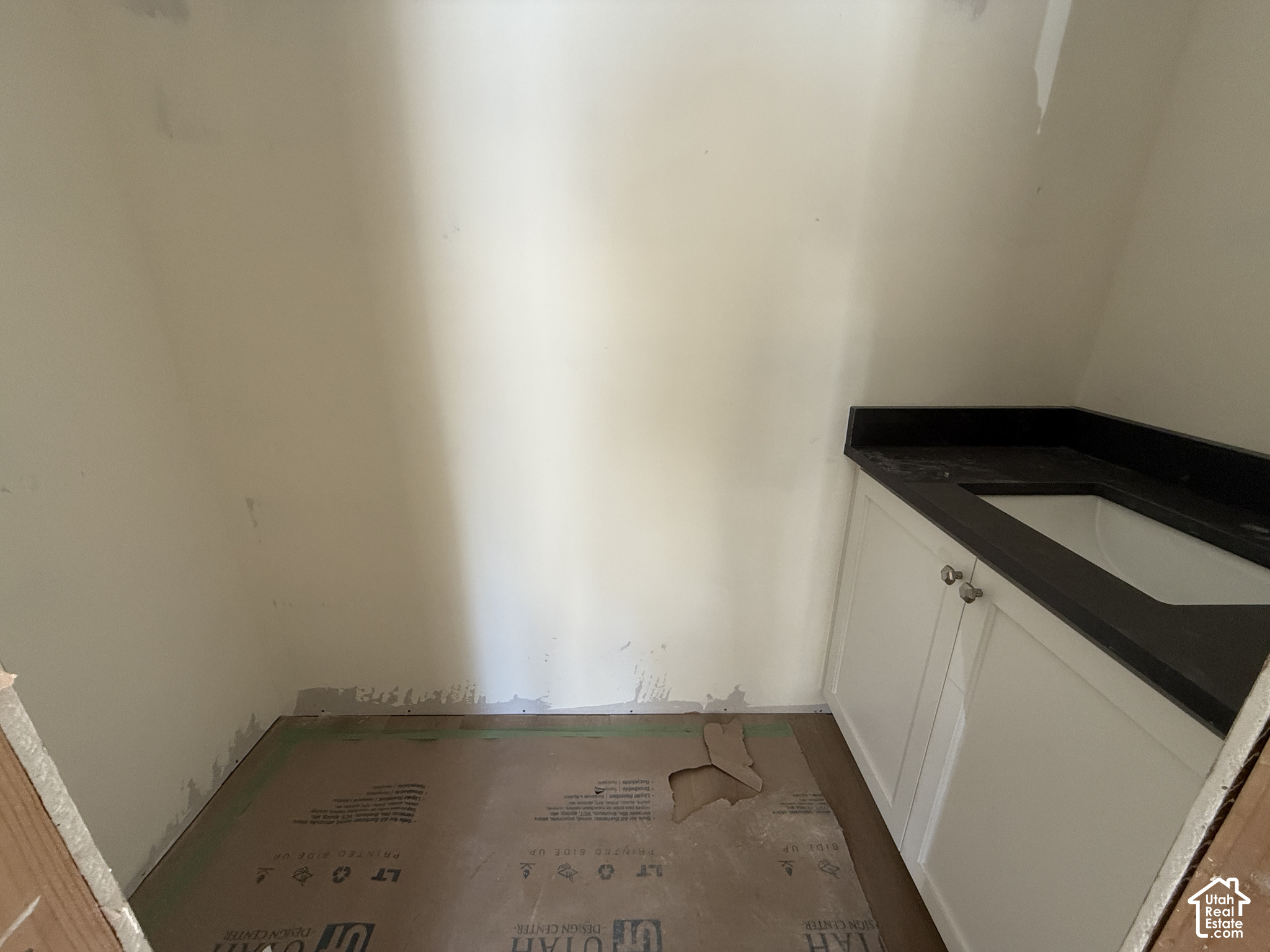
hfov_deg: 102.1
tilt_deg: -20.3
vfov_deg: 85.7
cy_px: 476
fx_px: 514
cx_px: 635
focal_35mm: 14
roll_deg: -0.3
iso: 200
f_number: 2.2
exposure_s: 1/99
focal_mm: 2.22
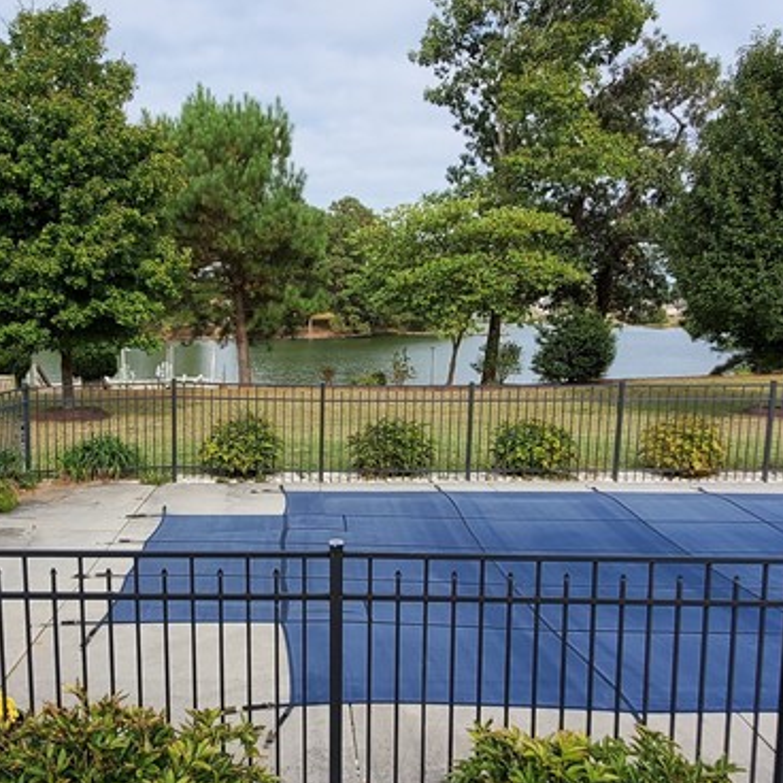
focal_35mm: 32
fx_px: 819
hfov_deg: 50.6
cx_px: 291
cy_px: 426
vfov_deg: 51.0
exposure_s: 1/764
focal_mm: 1.8
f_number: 2.2
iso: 50
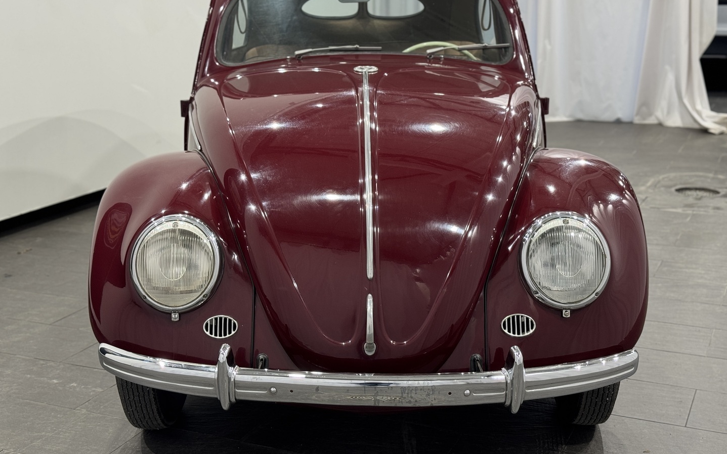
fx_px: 1010
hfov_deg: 39.6
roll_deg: +0.4
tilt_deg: -13.9
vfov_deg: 25.3
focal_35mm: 51
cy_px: 196
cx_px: 364
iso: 64
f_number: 1.78
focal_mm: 6.76
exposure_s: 1/50
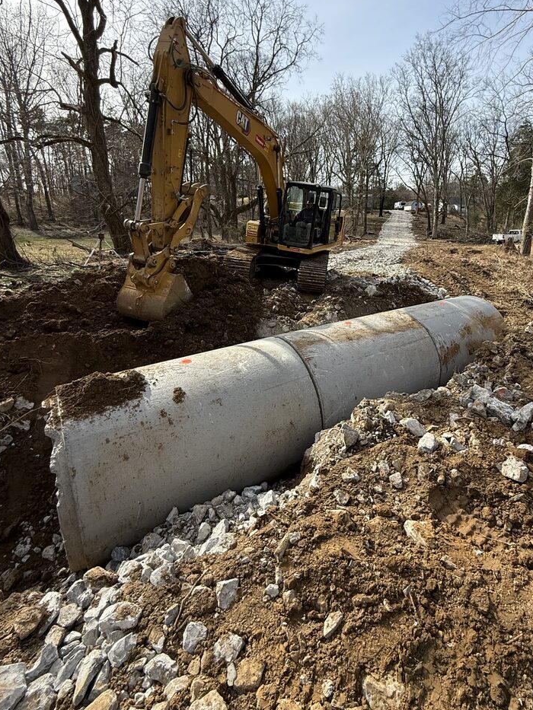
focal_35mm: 18
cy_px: 302
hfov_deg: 70.2
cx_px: 339
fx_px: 369
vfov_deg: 87.1
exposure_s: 1/820
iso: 64
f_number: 2.2
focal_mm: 2.22
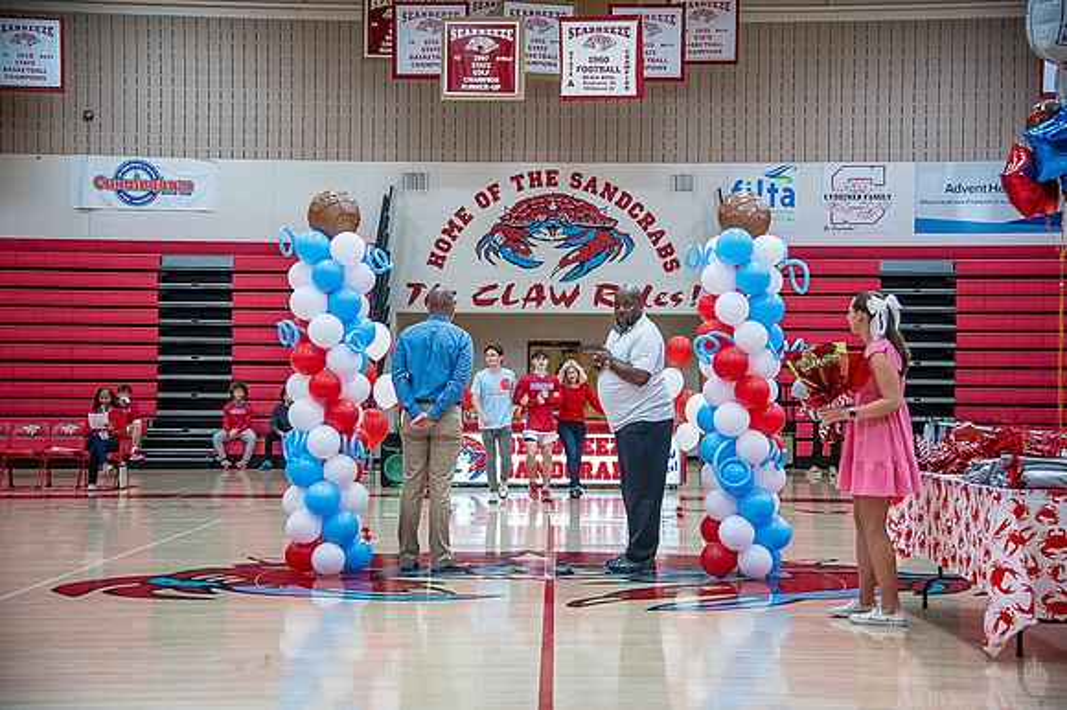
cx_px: 534
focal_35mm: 52
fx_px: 1540
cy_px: 355
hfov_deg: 38.2
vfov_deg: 26.0
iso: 2000
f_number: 4
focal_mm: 52
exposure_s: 1/320
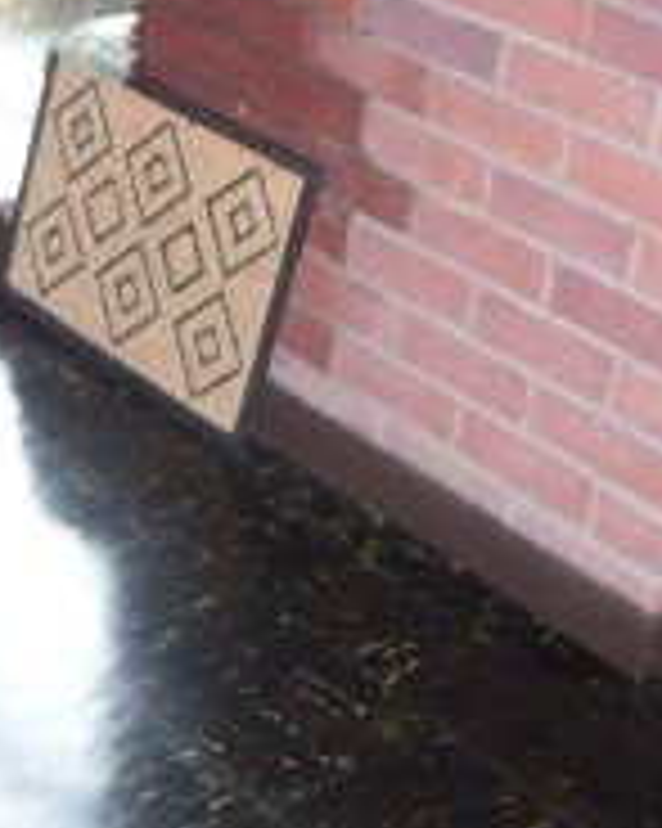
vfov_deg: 19.4
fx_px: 2402
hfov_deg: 14.6
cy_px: 216
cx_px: -338
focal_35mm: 98
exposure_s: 1/30
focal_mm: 7.54
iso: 400
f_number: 2.8
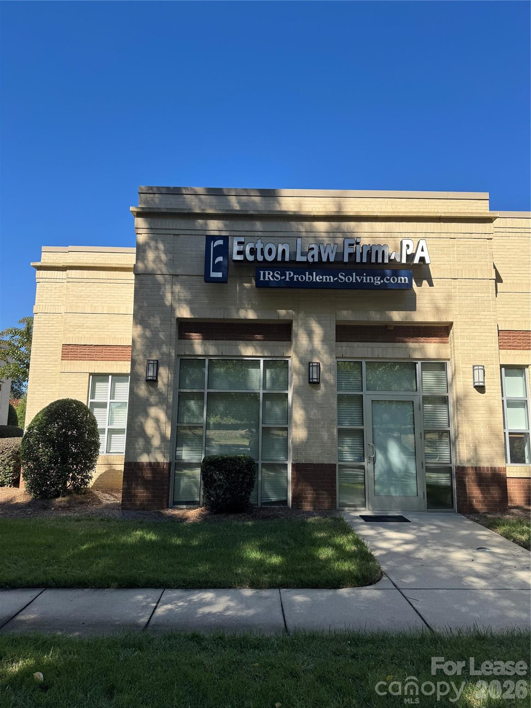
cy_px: 354
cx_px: 266
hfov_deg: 56.8
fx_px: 491
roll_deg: -0.1
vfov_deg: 71.6
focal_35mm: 24
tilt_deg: +8.9
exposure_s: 1/2041
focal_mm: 6.76
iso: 80
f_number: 1.78
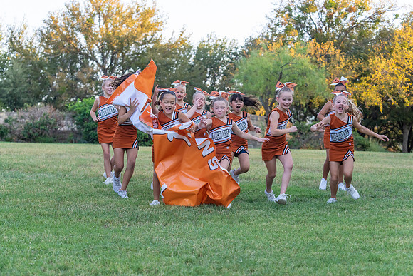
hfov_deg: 28.8
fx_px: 803
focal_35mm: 70
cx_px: 206
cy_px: 138
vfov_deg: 19.5
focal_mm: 70
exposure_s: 1/1000
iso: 1600
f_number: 4
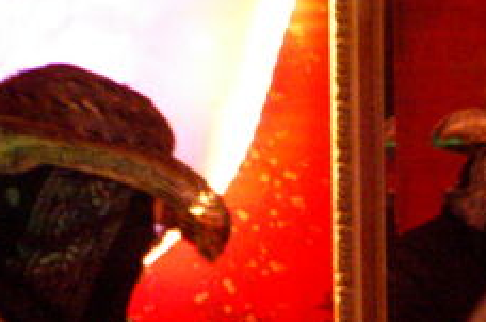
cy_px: 372
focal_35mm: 263
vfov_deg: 5.2
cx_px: 295
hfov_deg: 7.8
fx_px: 3543
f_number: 2
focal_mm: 50
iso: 3200
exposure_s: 1/15
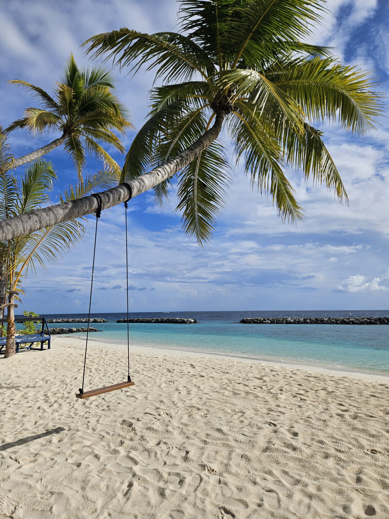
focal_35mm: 23
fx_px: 345
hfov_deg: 58.9
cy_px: 260
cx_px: 194
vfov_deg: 73.9
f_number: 1.8
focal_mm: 5.4
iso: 25
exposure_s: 1/4860
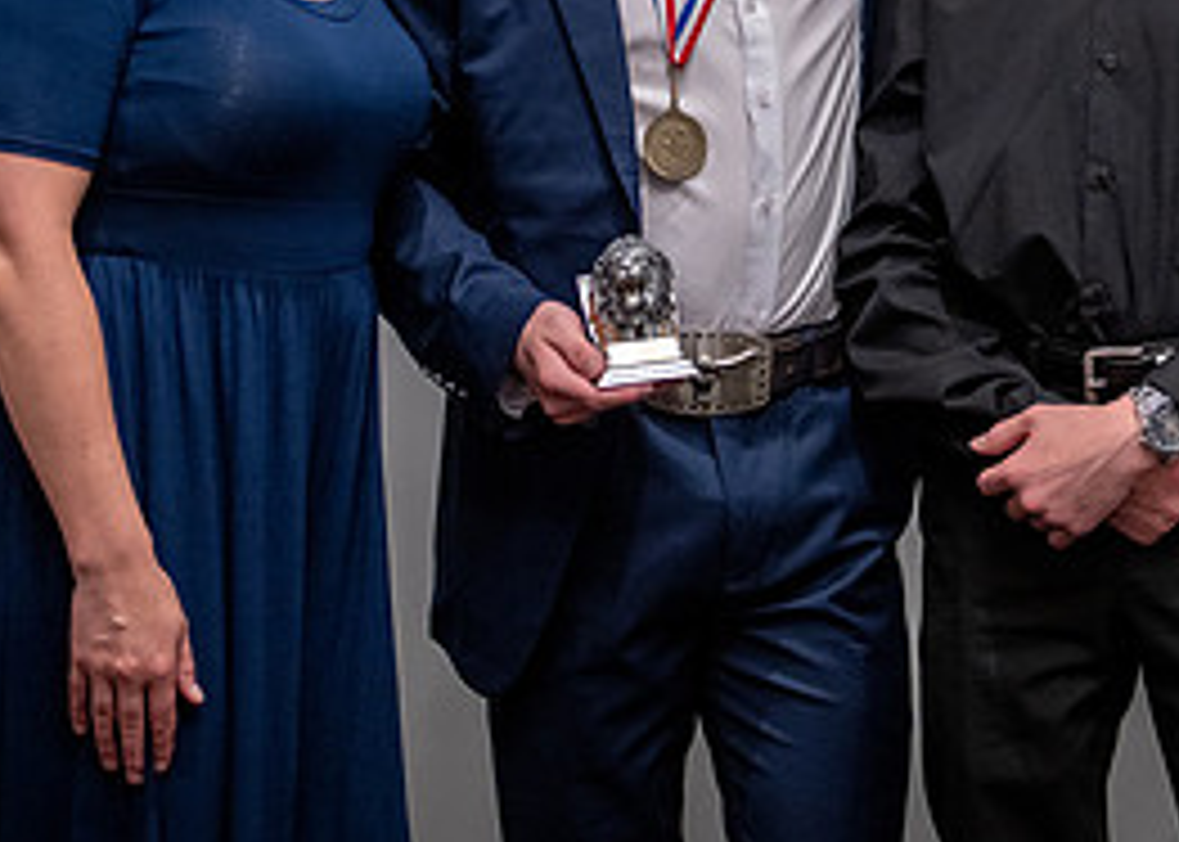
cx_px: 876
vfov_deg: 12.0
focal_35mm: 119
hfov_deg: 16.8
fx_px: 3984
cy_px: 60
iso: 1250
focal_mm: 50
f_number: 1.2
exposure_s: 1/320
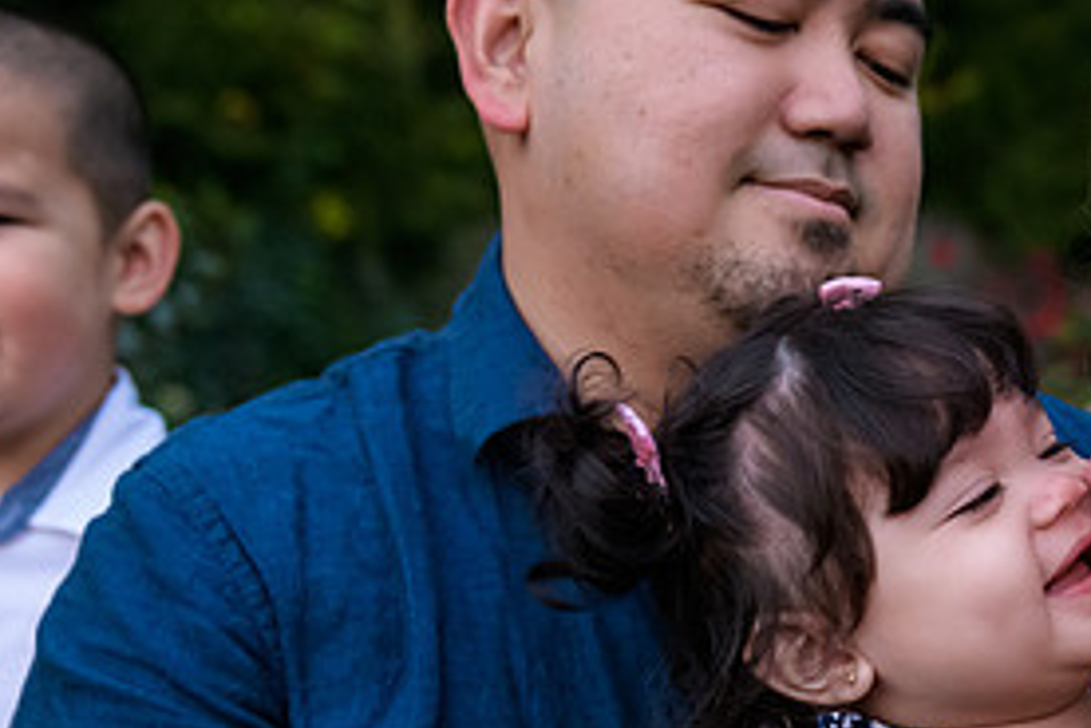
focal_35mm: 84
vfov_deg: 16.2
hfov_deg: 23.6
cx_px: 961
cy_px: 564
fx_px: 2545
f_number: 3.2
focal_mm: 40
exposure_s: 1/125
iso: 1600
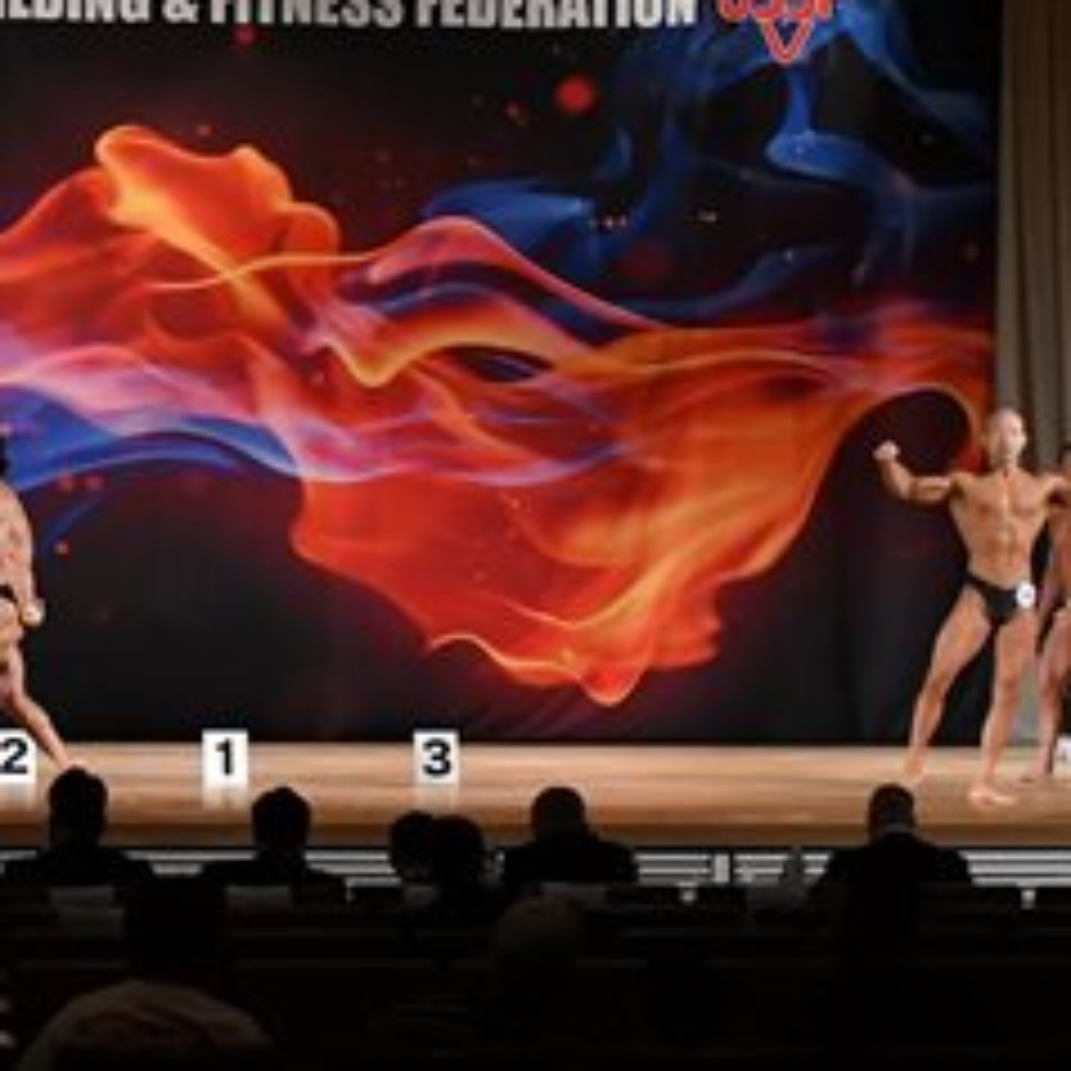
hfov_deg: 14.9
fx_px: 4060
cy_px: 567
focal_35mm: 116
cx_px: 232
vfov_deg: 15.0
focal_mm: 28
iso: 3200
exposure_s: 1/400
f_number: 5.6
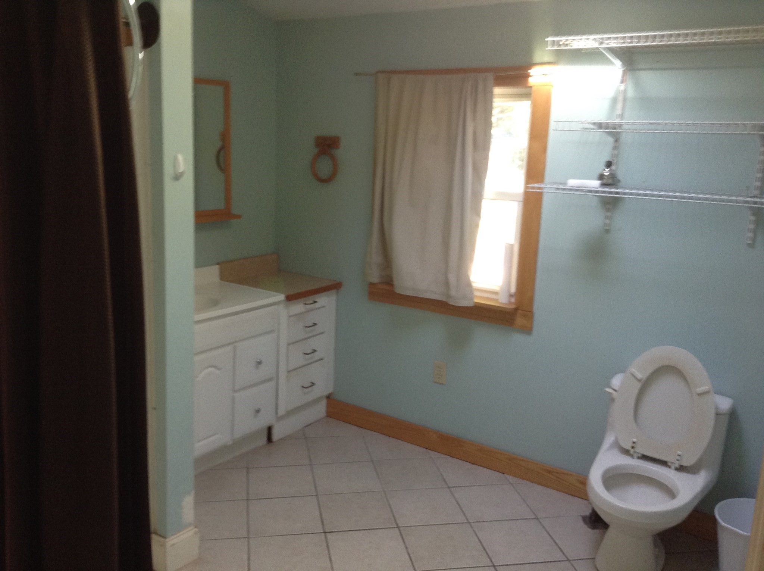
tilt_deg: -14.6
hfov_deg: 55.4
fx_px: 727
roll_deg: -2.1
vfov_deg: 42.8
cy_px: 286
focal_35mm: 33
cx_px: 382
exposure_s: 1/24
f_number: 2.4
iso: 80
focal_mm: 3.3
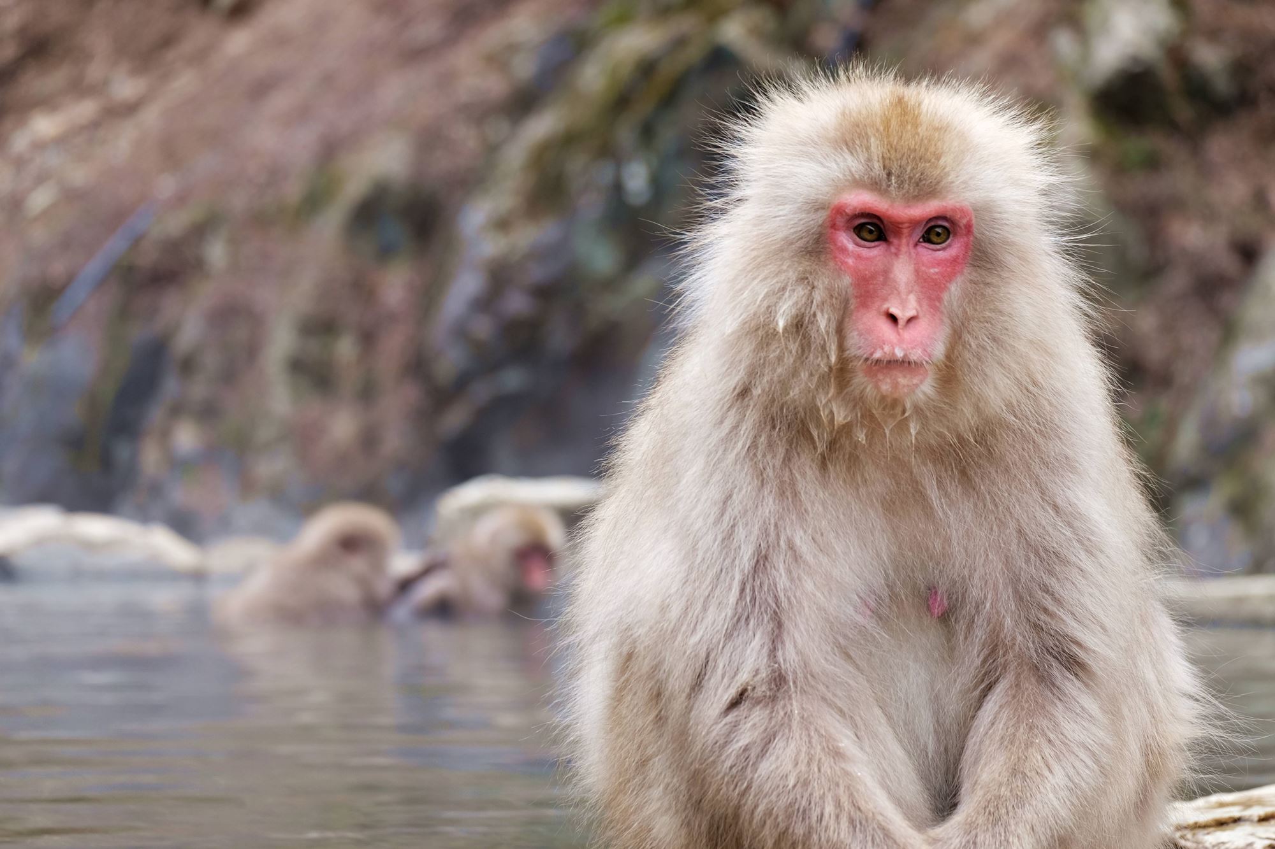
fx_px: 4249
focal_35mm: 120
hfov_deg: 17.1
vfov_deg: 11.4
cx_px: 638
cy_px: 424
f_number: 5.2
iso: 200
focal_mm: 80
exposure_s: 1/110
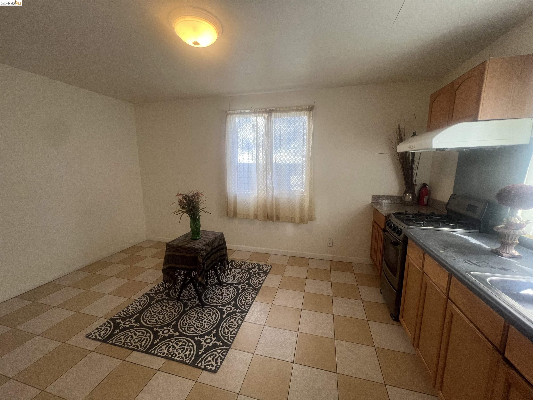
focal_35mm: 13
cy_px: 200
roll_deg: +1.0
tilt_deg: -9.4
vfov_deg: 89.9
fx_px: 200
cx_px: 266
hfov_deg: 106.2
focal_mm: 1.57
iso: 100
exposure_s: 1/120
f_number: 1.8
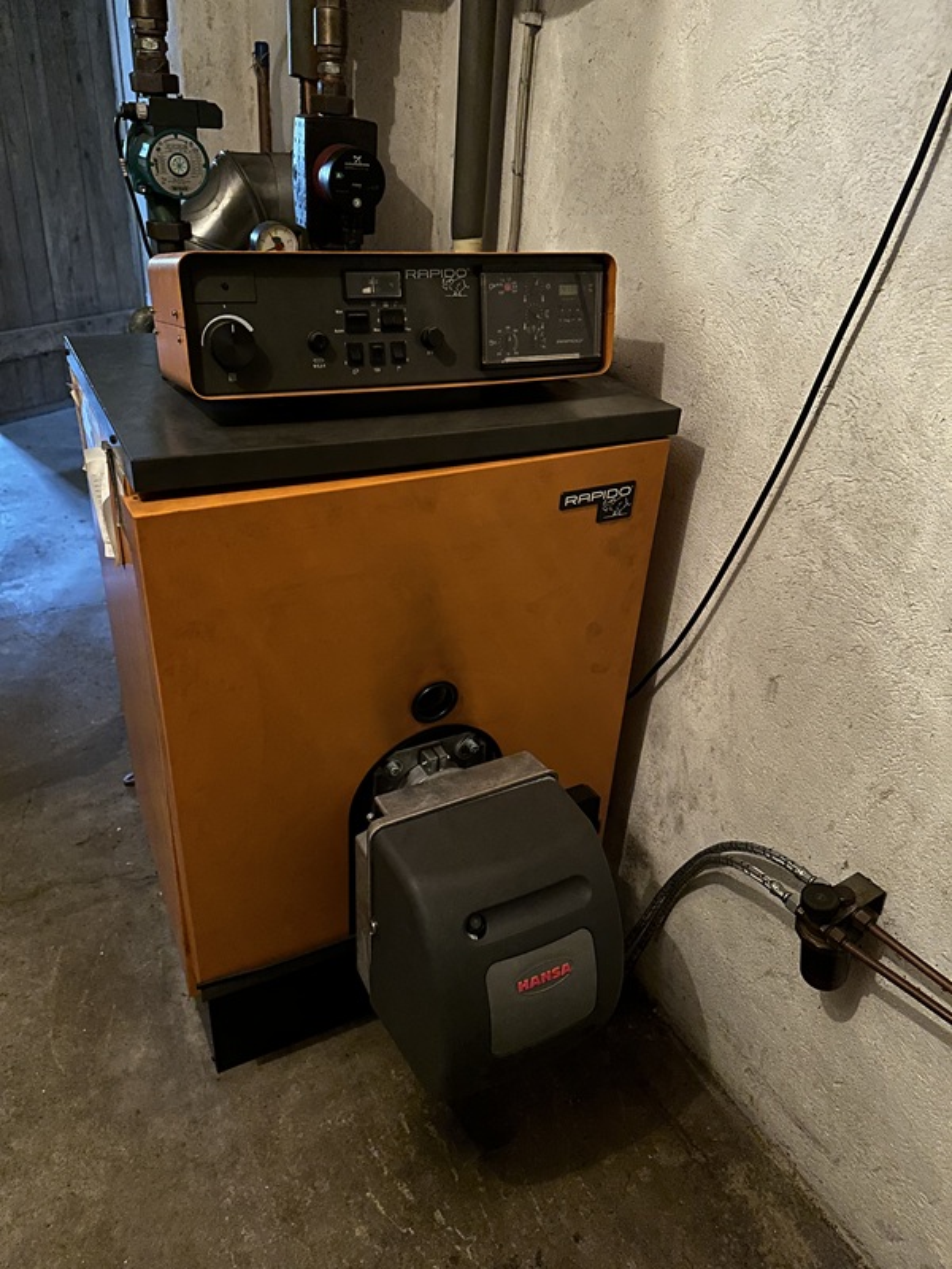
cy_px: 634
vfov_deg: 71.6
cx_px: 476
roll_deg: -4.8
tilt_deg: -29.4
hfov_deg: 56.8
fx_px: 880
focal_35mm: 24
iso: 4000
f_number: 1.78
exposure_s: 1/50
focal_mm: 6.86
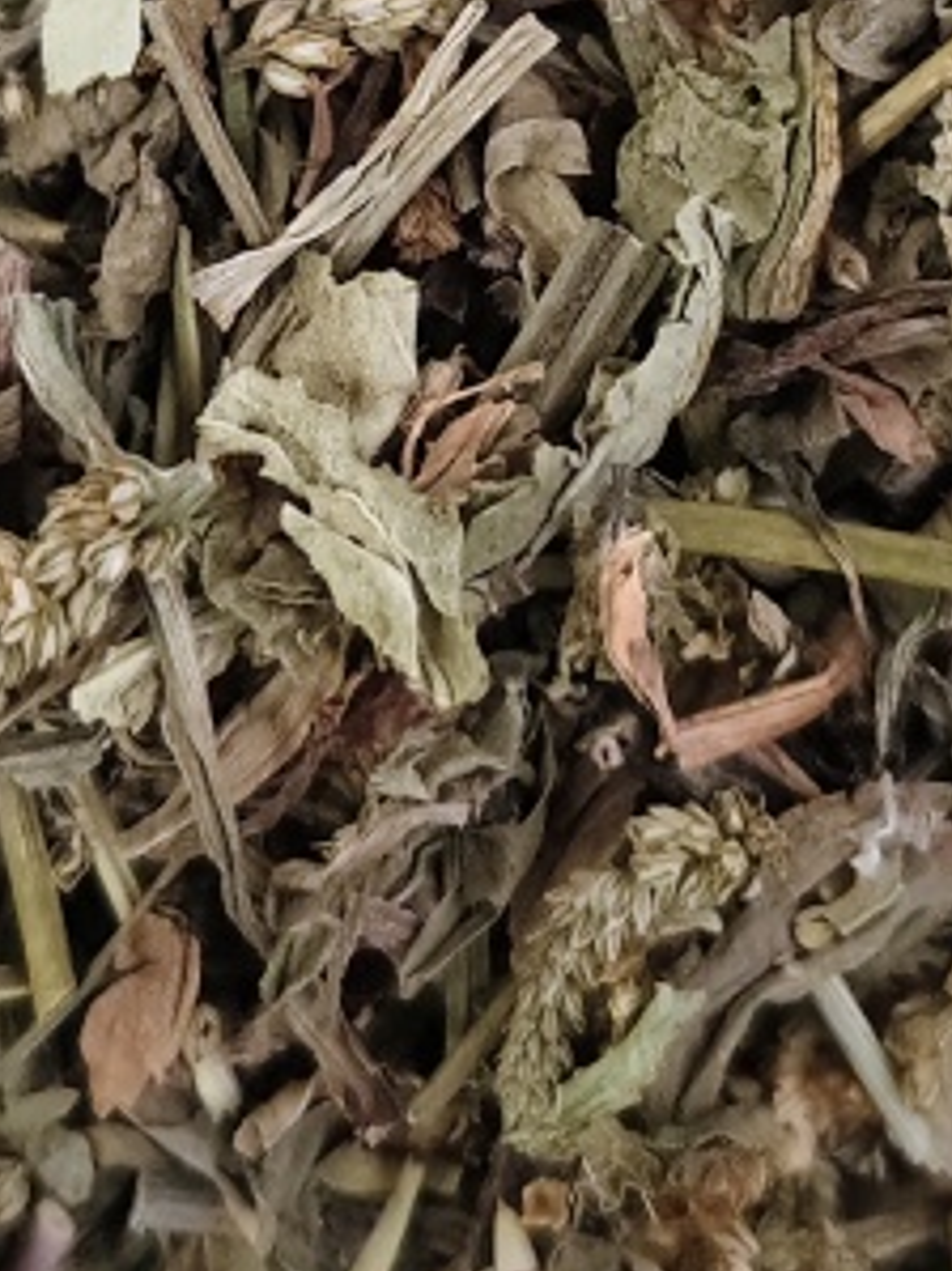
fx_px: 3009
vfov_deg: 23.0
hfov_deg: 18.0
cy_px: 49
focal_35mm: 82
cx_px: 374
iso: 6492
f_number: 1.88
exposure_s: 1/224
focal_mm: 5.56
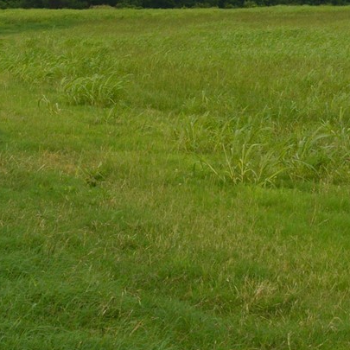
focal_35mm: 160
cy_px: -11
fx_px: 1832
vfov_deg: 10.8
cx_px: -191
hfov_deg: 10.5
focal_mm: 25
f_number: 11
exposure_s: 1/500
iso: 400
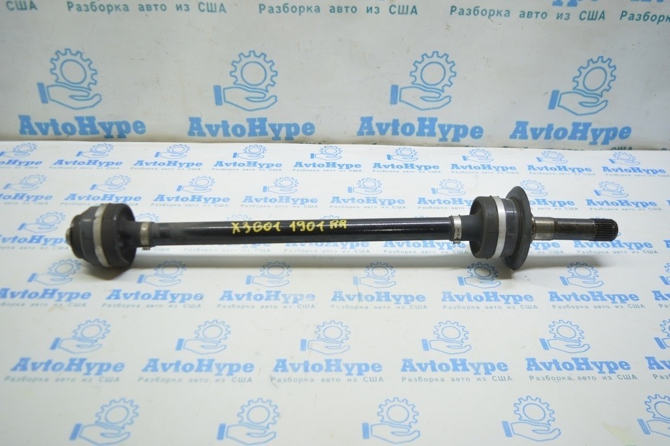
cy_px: 223
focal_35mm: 30
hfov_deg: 62.0
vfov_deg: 43.5
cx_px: 335
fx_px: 558
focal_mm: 20
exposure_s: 1/40
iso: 400
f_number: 3.8
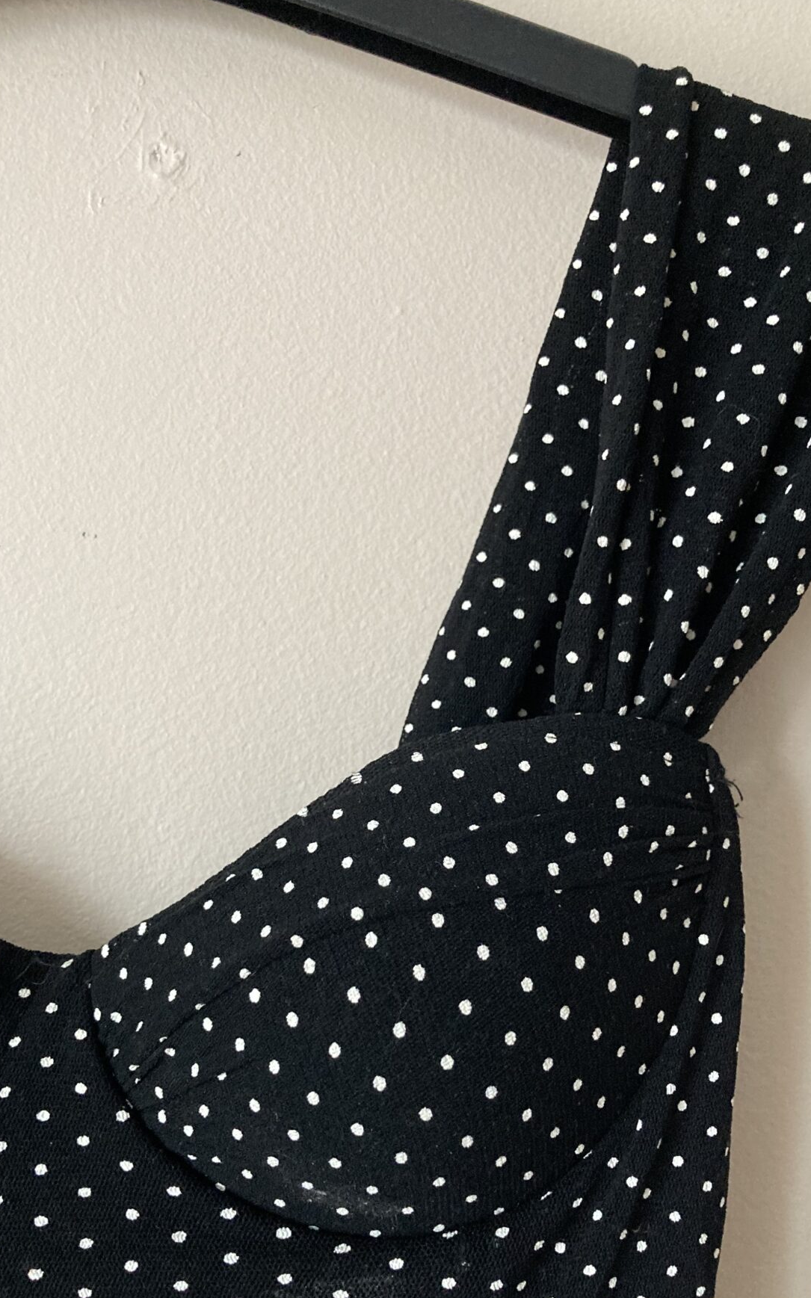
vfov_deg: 55.2
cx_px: 399
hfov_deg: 36.3
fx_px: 1238
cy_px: 735
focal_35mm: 35
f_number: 1.8
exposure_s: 1/60
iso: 320
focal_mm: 3.99
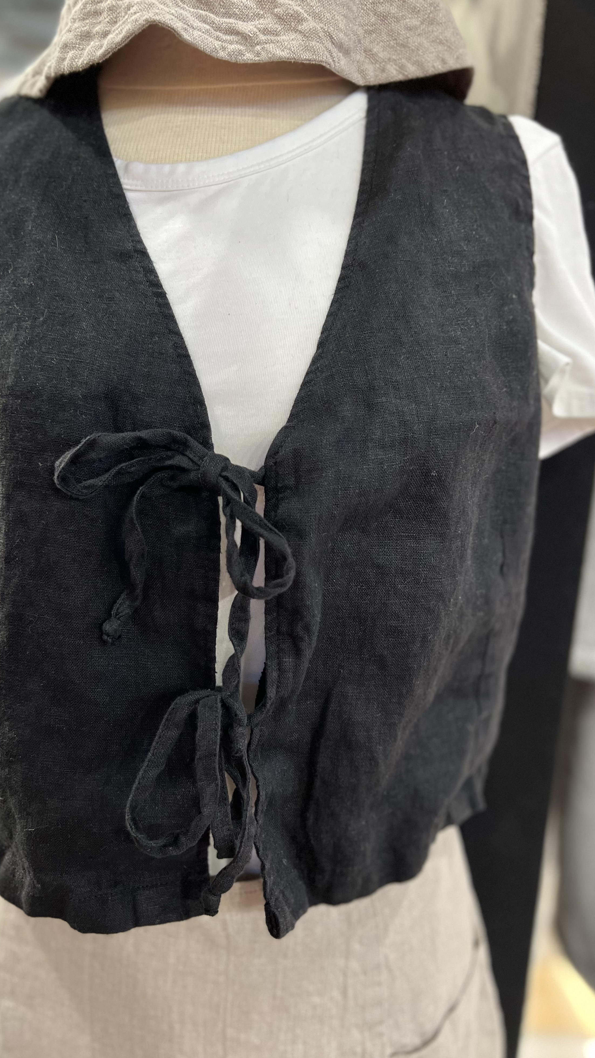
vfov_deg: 66.1
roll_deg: -2.8
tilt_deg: -11.9
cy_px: 524
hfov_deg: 39.9
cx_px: 226
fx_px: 813
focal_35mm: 29
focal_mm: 5.7
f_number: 1.5
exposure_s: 1/50
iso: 200
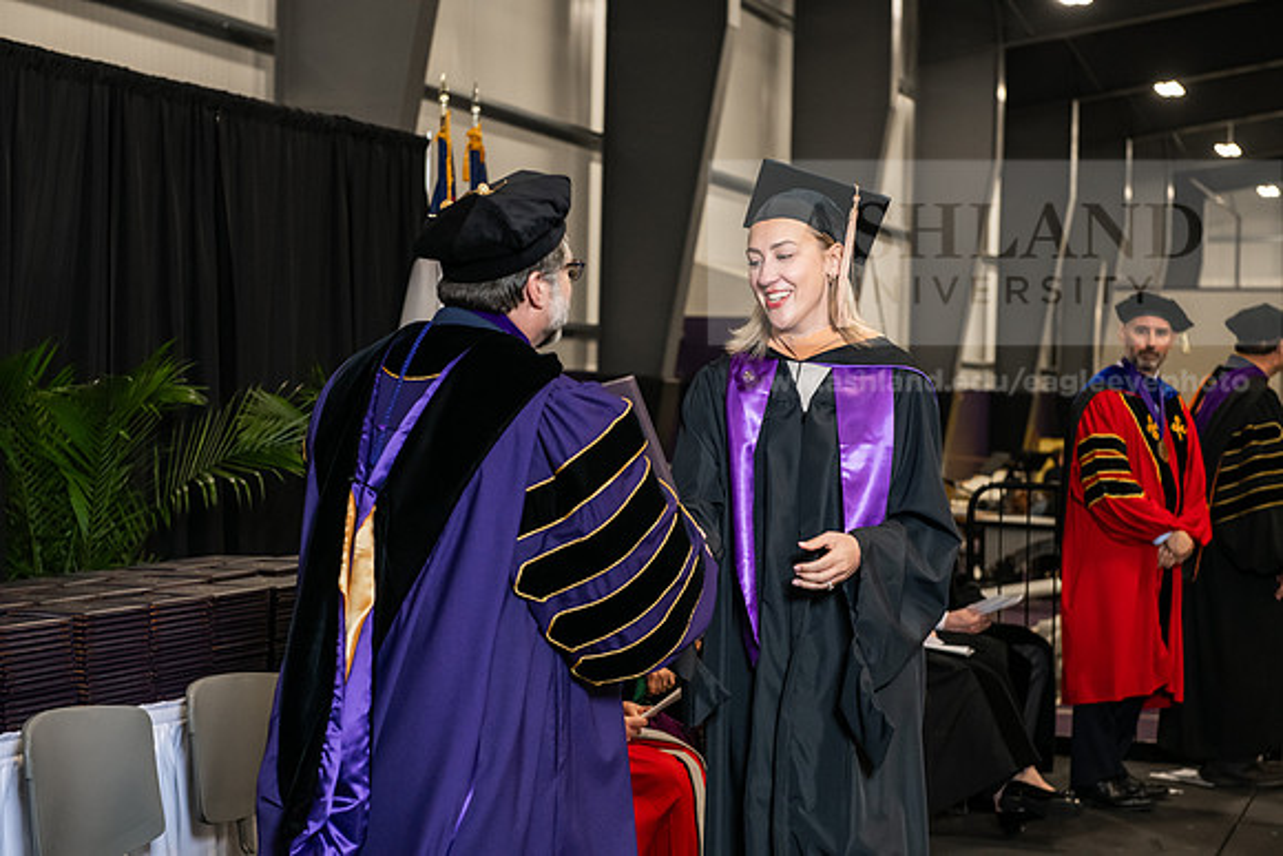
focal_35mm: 70
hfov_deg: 28.8
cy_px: 428
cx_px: 642
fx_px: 2495
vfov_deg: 19.5
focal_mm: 70
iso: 2000
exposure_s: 1/200
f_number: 5
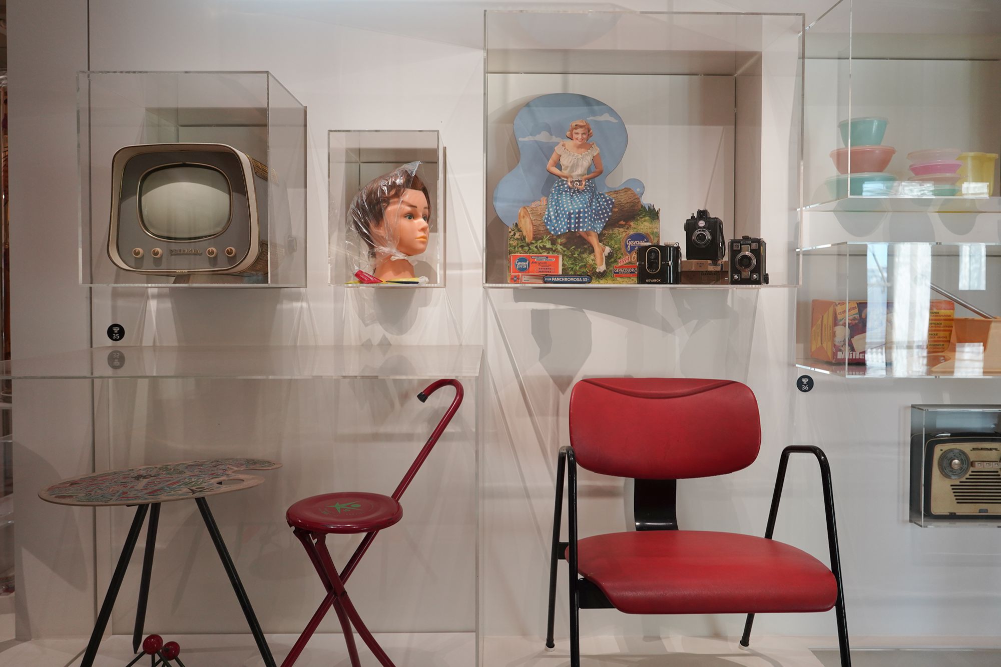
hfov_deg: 73.7
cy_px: 334
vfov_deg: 53.1
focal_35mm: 24
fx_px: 667
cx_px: 500
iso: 800
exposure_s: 1/100
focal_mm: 24
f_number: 5
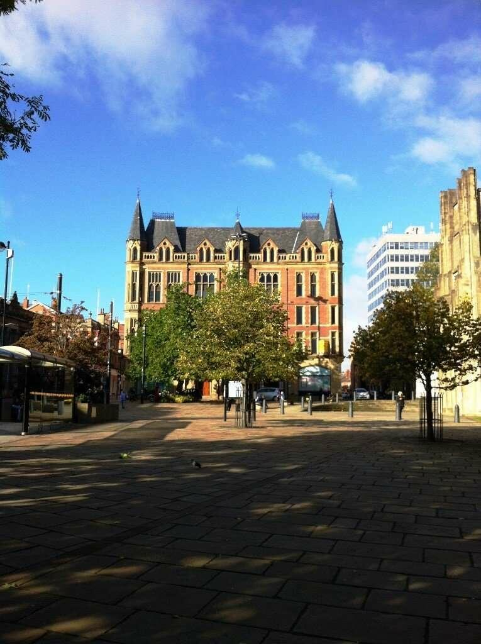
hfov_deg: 40.6
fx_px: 650
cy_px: 322
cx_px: 240
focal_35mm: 35
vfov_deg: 52.7
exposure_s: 1/838
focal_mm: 3.85
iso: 80
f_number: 2.8
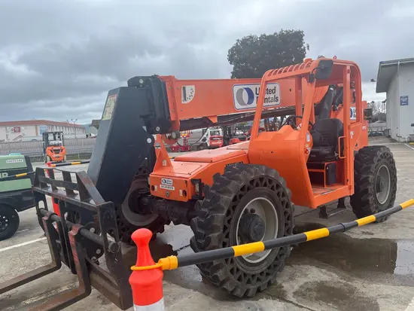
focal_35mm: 26
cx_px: 207
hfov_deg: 67.3
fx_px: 311
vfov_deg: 53.1
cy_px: 156
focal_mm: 5.1
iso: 50
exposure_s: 1/1066
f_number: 1.6
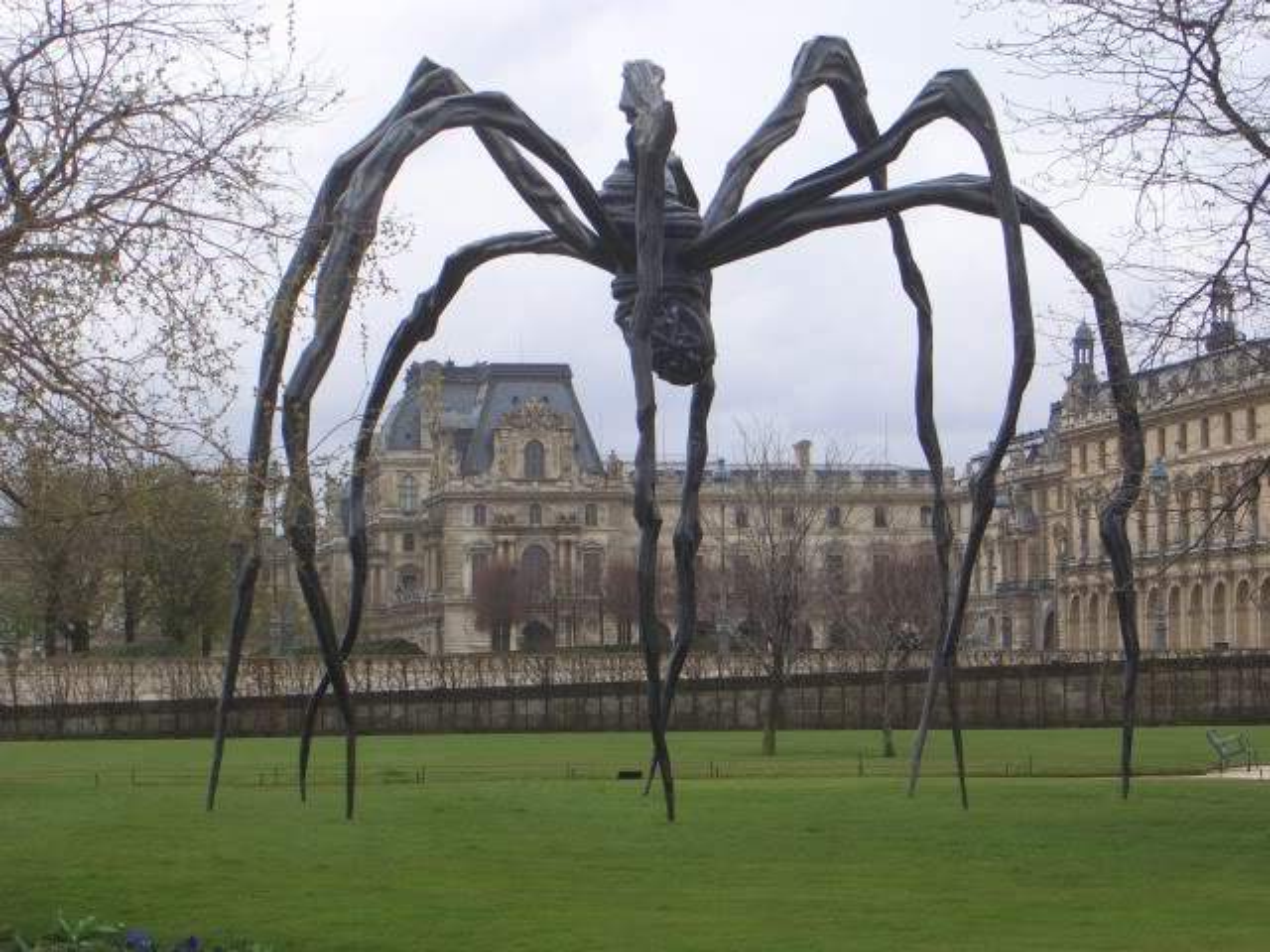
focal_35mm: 99
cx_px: 635
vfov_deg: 14.9
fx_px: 3632
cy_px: 476
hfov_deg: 19.8
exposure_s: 1/160
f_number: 4.5
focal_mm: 20.3
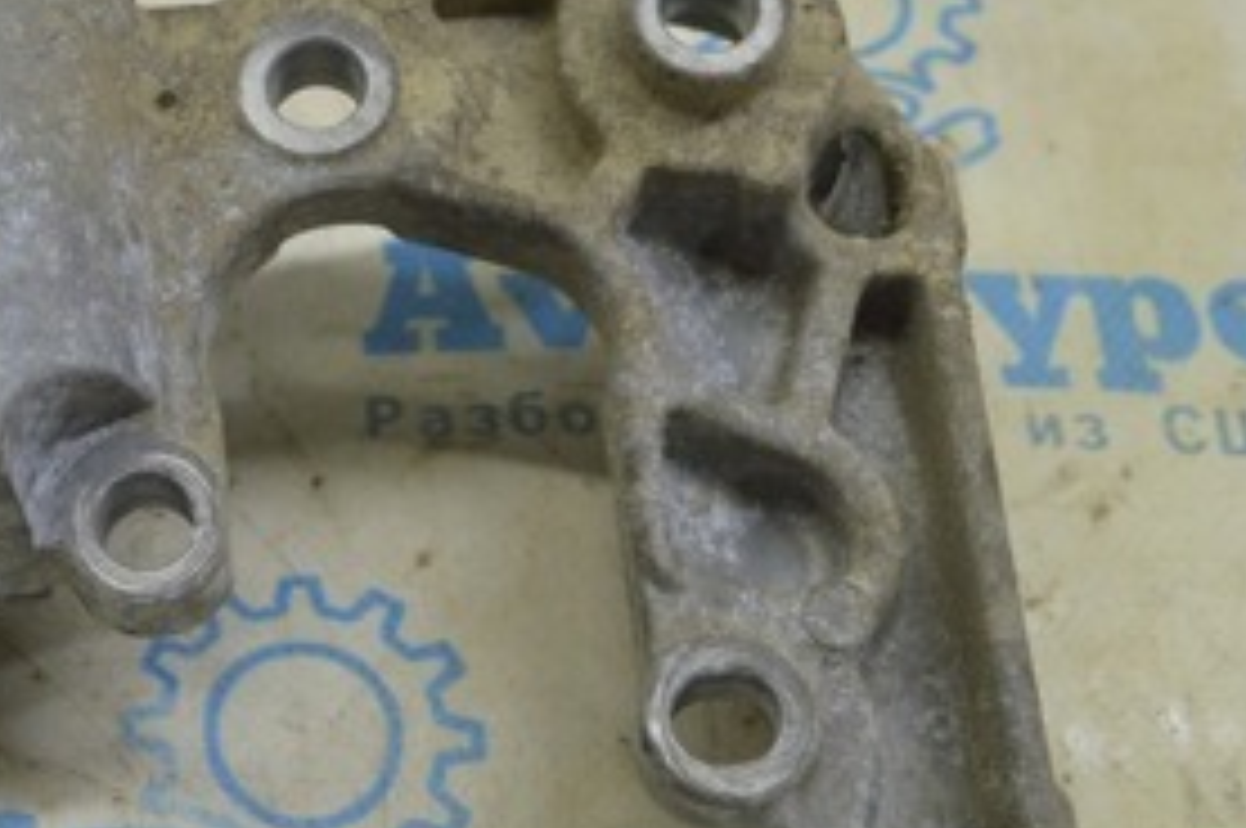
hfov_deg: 20.3
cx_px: -31
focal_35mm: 97
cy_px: 115
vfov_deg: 14.0
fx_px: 3353
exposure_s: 1/40
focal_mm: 28
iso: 400
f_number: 5.6
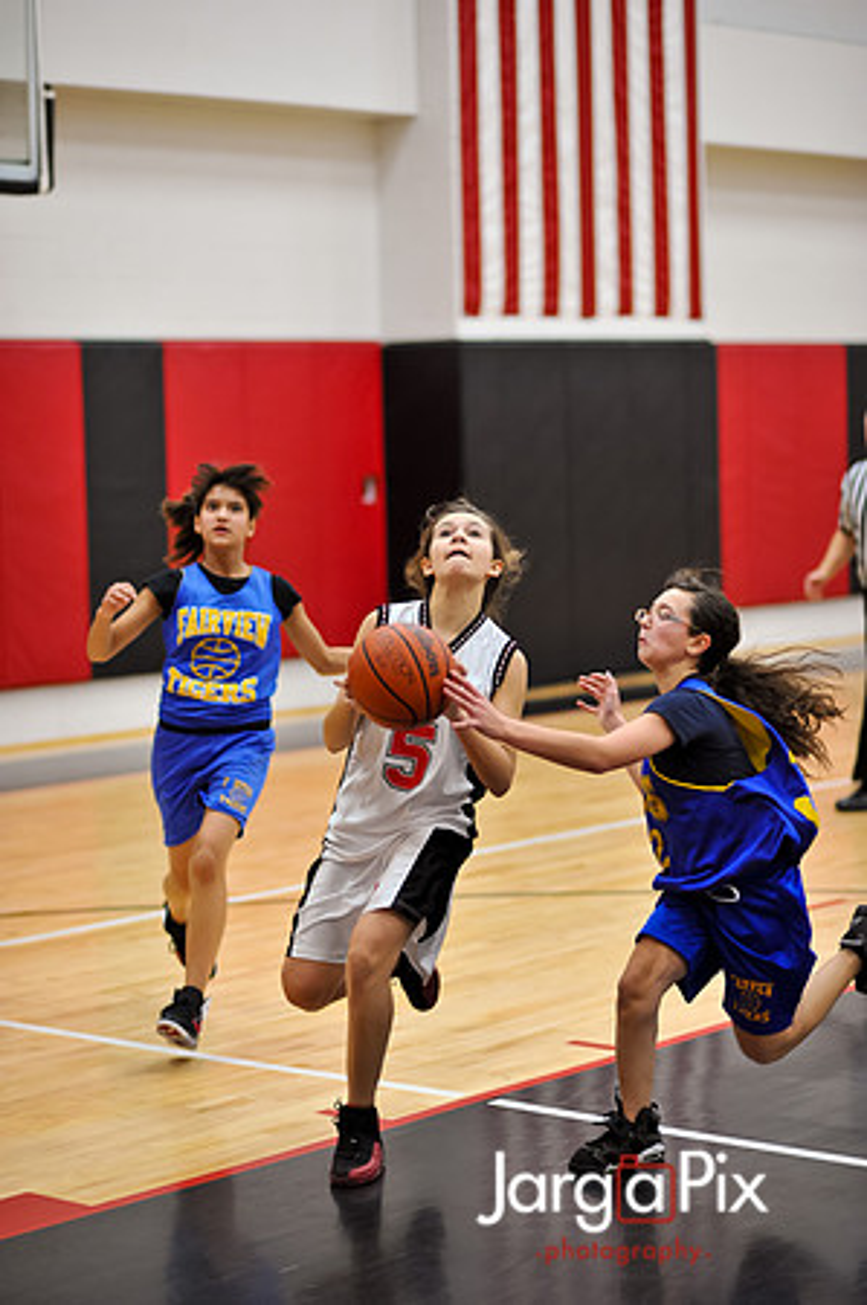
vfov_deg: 23.9
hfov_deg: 16.0
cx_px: 434
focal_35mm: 85
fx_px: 3077
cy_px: 652
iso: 1600
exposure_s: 1/500
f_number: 2
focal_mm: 85
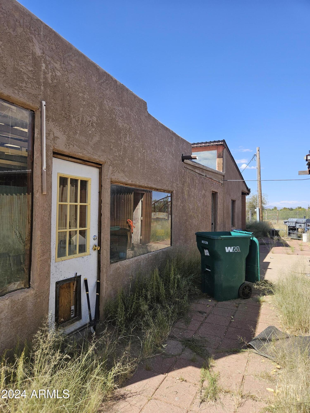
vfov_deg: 73.9
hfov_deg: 58.9
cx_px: 155
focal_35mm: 23
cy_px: 206
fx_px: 275
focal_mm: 5.4
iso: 25
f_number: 1.8
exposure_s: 1/1135
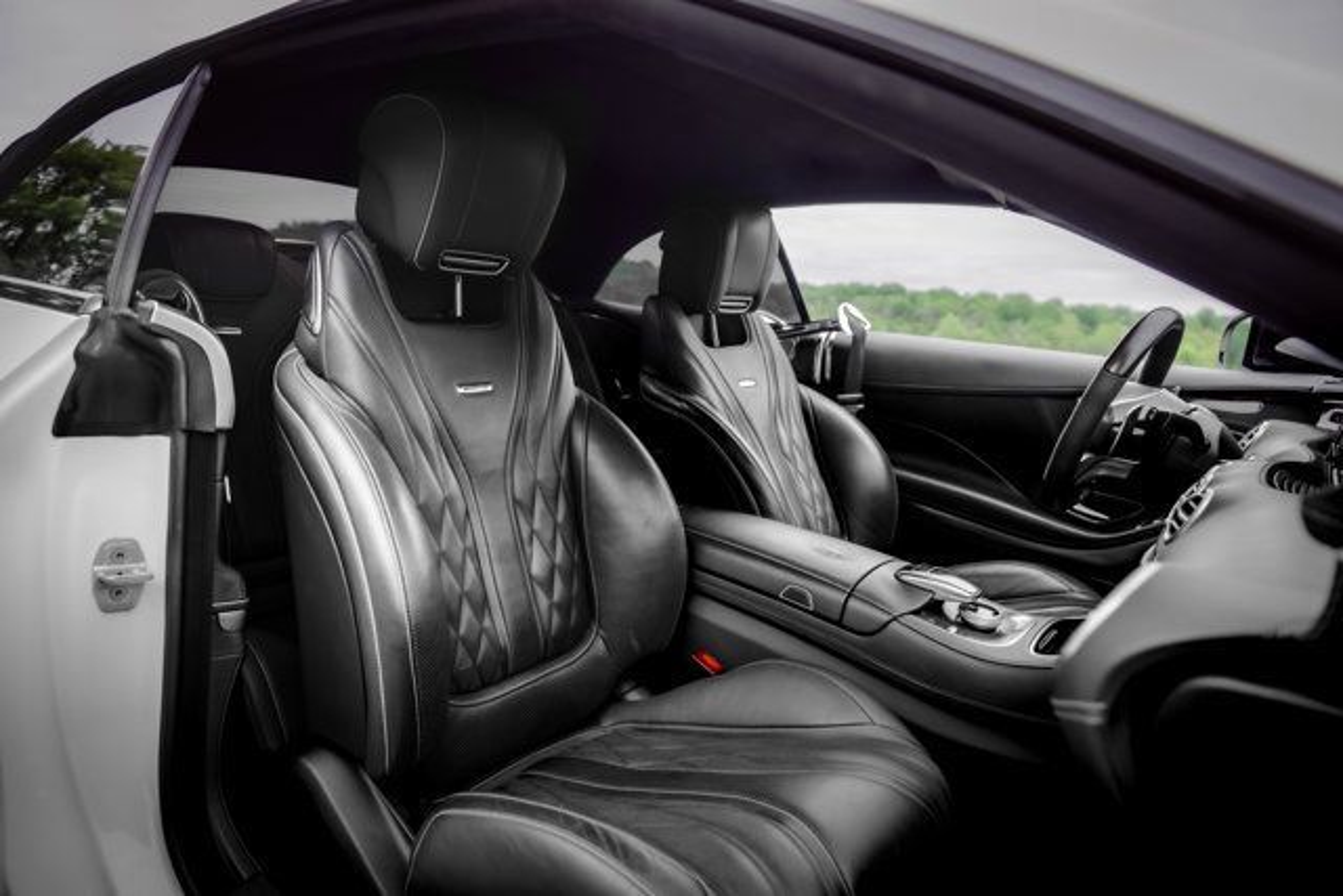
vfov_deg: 53.2
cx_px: 672
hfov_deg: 73.7
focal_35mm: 24
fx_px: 895
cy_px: 448
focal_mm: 24
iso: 640
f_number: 3.5
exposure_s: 1/200
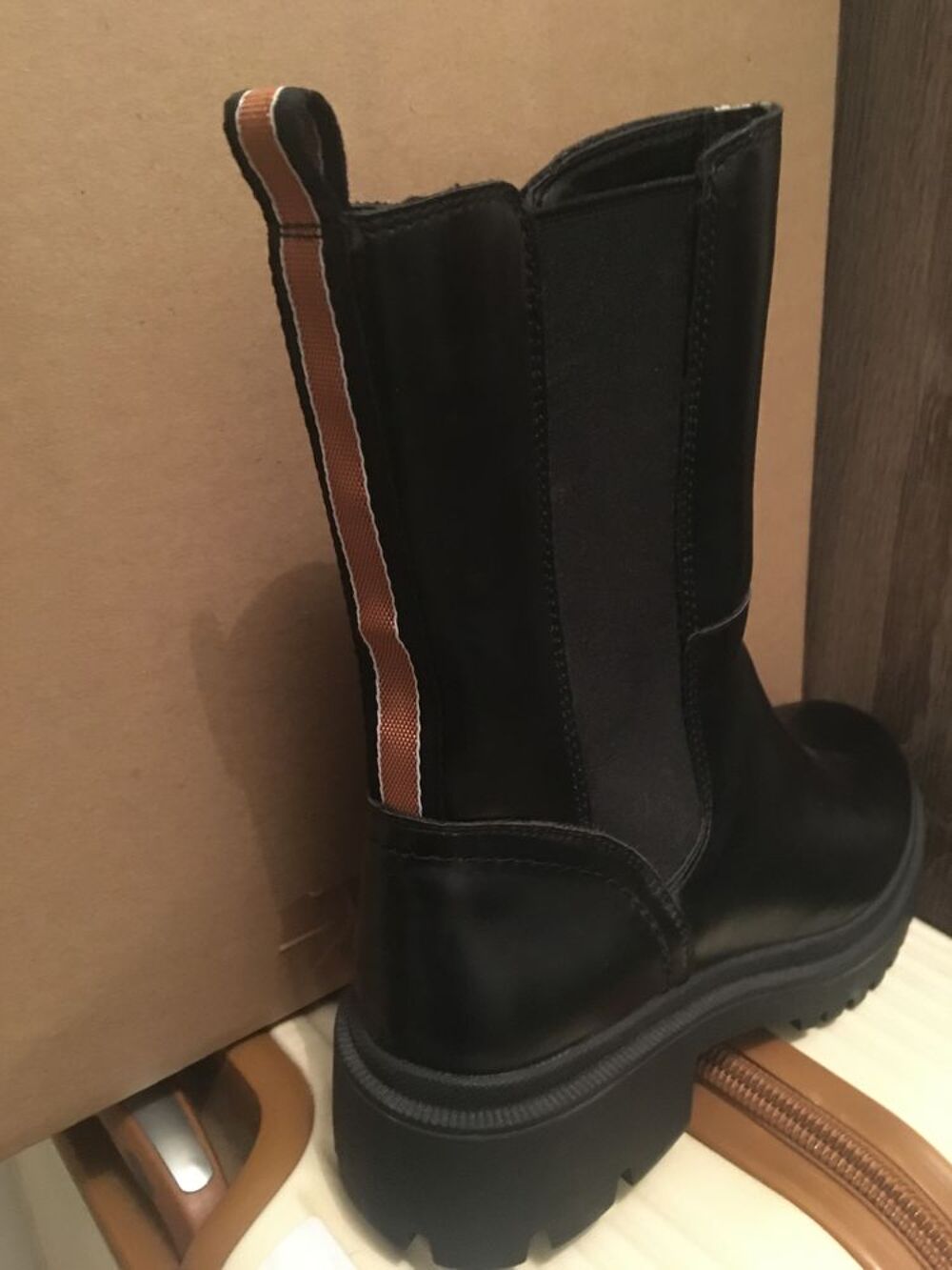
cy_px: 635
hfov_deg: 48.2
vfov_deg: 61.7
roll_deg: +2.2
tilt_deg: -25.5
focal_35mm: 29
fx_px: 1063
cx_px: 476
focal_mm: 4.15
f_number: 2.2
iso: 640
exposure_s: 1/17
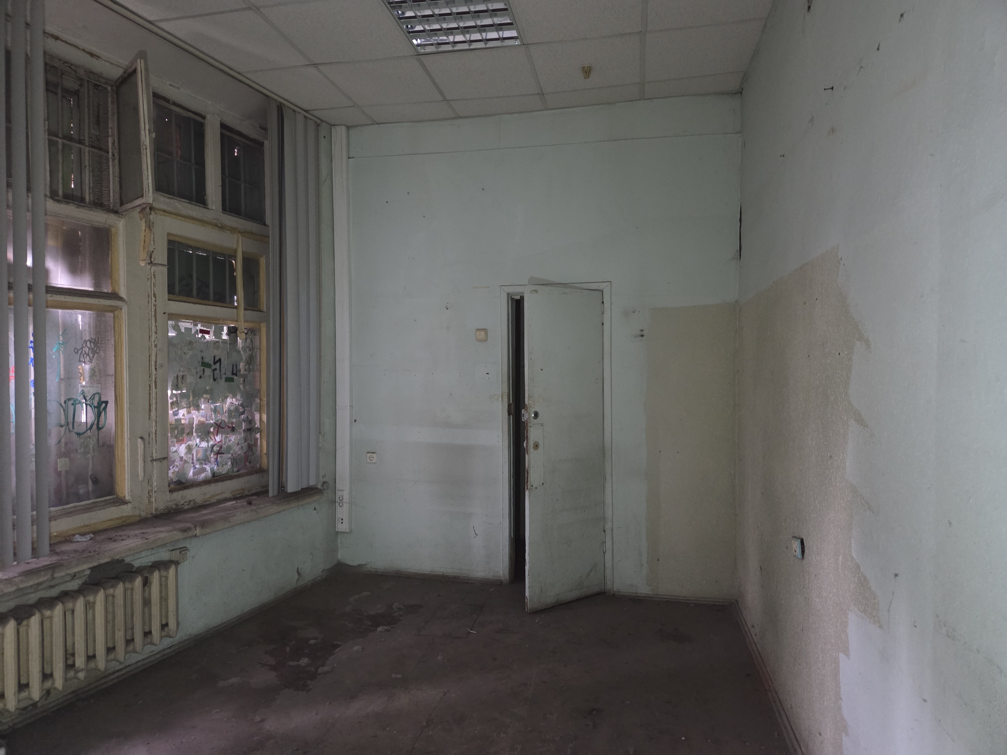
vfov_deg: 58.9
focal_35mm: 23
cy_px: 378
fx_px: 669
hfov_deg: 73.9
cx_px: 504
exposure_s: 1/33.3
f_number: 1.8
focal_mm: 5.4
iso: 1250
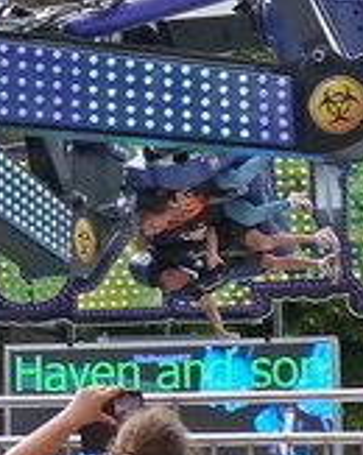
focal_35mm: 198
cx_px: -383
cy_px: -117
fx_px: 2664
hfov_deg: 7.5
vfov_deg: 9.6
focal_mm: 5.9
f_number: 3.6
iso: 100
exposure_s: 1/500
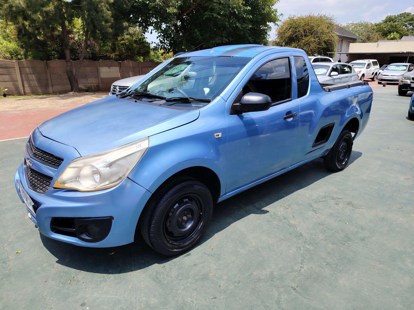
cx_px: 207
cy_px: 155
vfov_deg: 56.8
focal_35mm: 24
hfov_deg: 71.6
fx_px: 287
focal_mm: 5.25
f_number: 1.75
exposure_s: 1/735
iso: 100
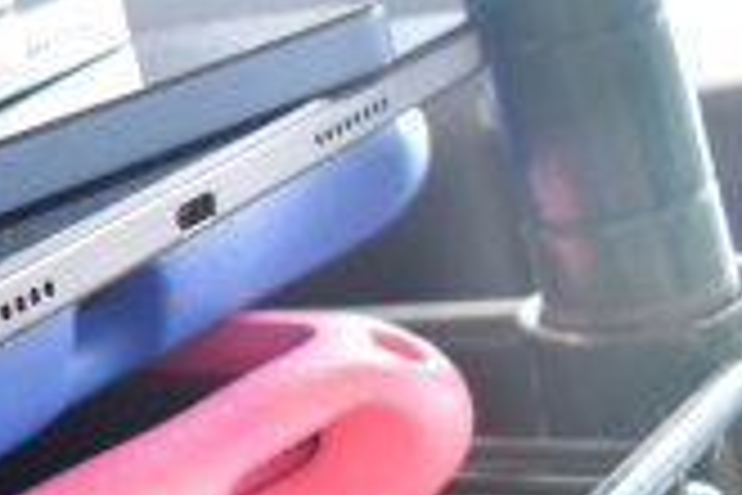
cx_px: -621
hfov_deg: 15.6
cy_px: 331
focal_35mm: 111
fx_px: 2288
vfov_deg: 12.3
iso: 1100
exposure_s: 1/30
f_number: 3.5
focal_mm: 20
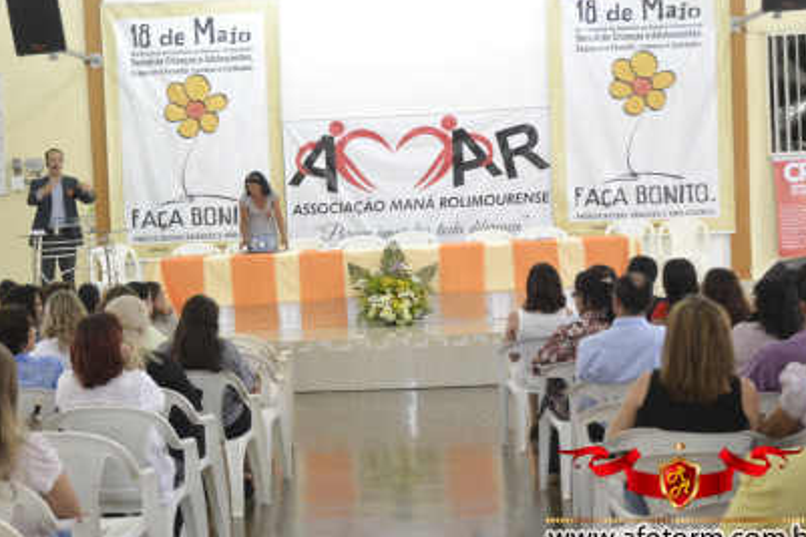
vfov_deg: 19.2
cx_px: 336
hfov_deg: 28.4
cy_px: 246
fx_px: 1589
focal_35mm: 71
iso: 1600
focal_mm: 38
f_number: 4.5
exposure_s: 1/80
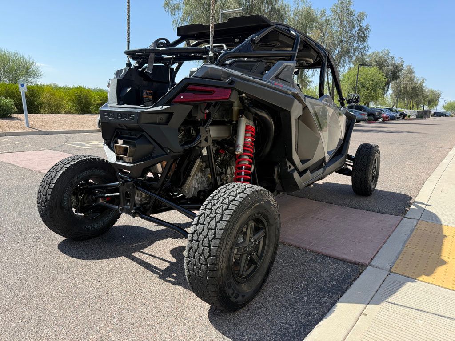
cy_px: 170
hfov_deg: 71.6
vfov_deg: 56.8
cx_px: 228
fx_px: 315
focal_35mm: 24
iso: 100
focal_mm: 6.76
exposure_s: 1/2611
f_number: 1.78
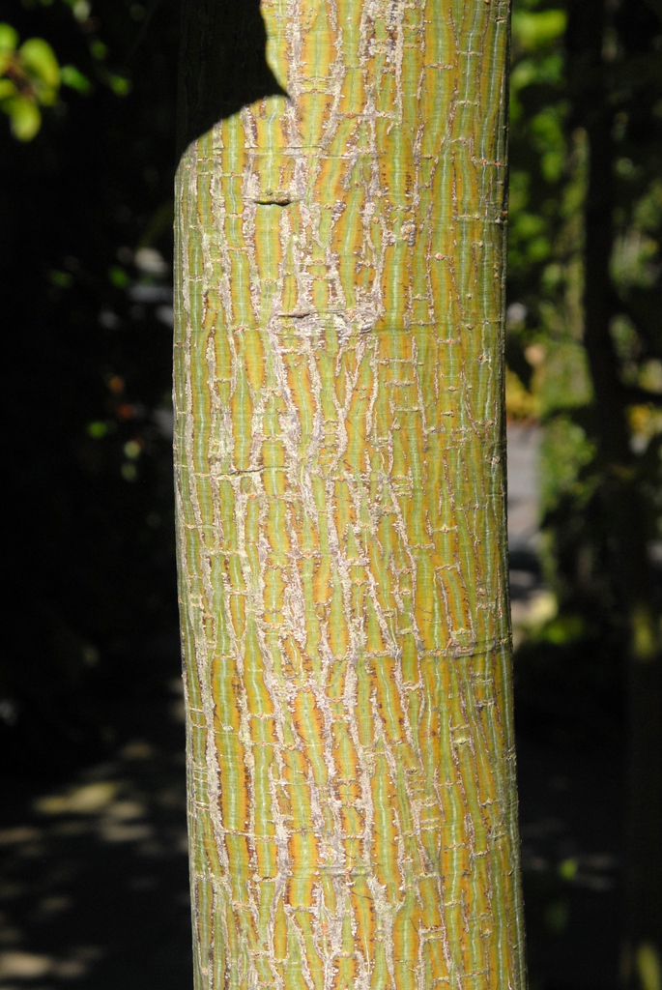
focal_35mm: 105
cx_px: 331
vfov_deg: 19.4
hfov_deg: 13.1
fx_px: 2889
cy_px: 495
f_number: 11
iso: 400
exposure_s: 1/500
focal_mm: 70
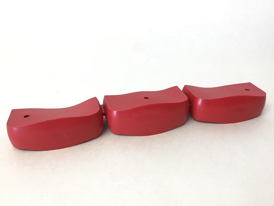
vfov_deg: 45.4
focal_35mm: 31
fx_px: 245
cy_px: 103
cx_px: 137
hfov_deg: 58.4
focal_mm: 3.3
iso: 25
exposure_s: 1/33
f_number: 2.4
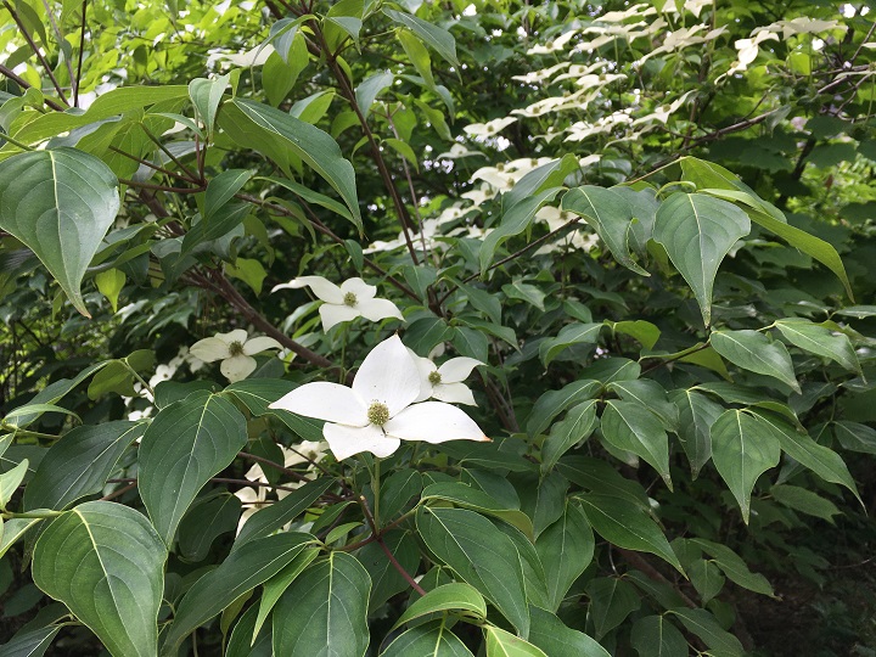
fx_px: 734
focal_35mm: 29
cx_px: 438
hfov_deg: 61.7
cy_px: 328
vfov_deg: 48.2
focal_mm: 4.15
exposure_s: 1/291
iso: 25
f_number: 2.2
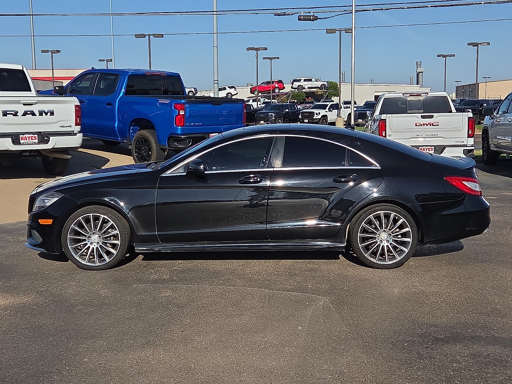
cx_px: 256
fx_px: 695
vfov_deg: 30.9
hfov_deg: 40.4
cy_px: 192
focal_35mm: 47
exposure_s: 1/2500
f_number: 1.8
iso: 25
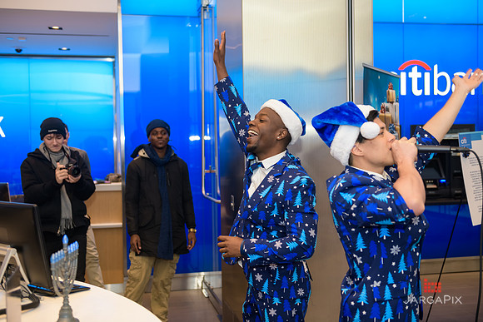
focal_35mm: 45
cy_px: 161
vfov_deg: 29.9
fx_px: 604
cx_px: 242
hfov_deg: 43.6
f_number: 3.2
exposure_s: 1/125
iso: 400
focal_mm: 45
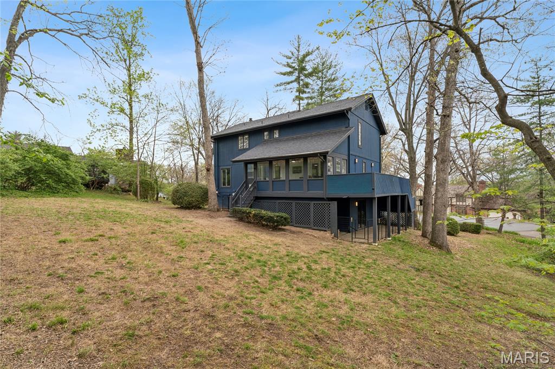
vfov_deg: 73.4
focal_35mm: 16
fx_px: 248
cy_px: 184
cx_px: 278
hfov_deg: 96.4
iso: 100
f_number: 22
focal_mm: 16.1
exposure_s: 1/13
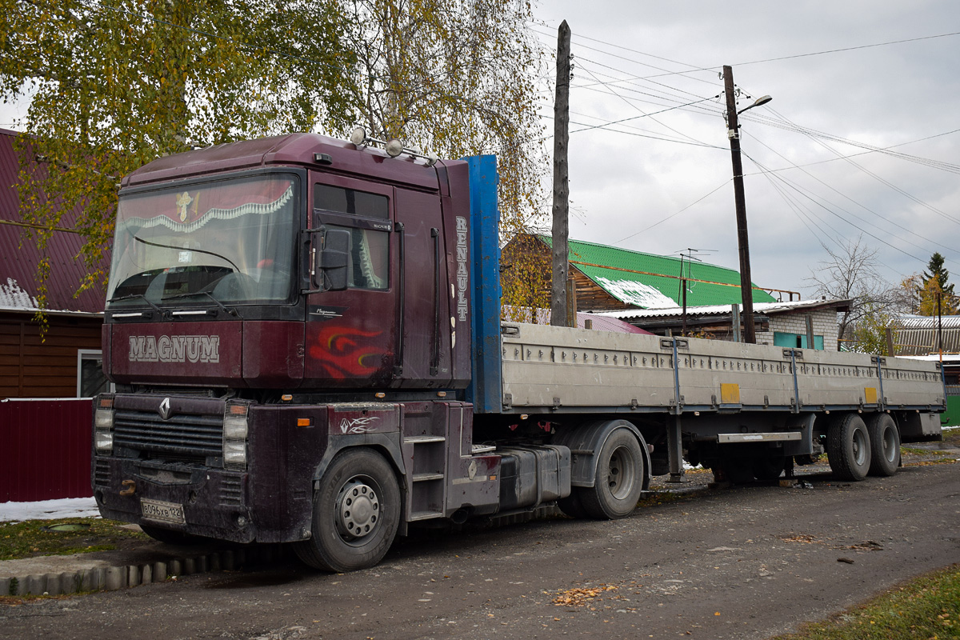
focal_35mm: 39
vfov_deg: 34.2
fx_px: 1040
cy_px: 320
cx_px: 480
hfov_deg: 49.6
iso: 400
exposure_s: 1/125
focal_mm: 26
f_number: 6.3
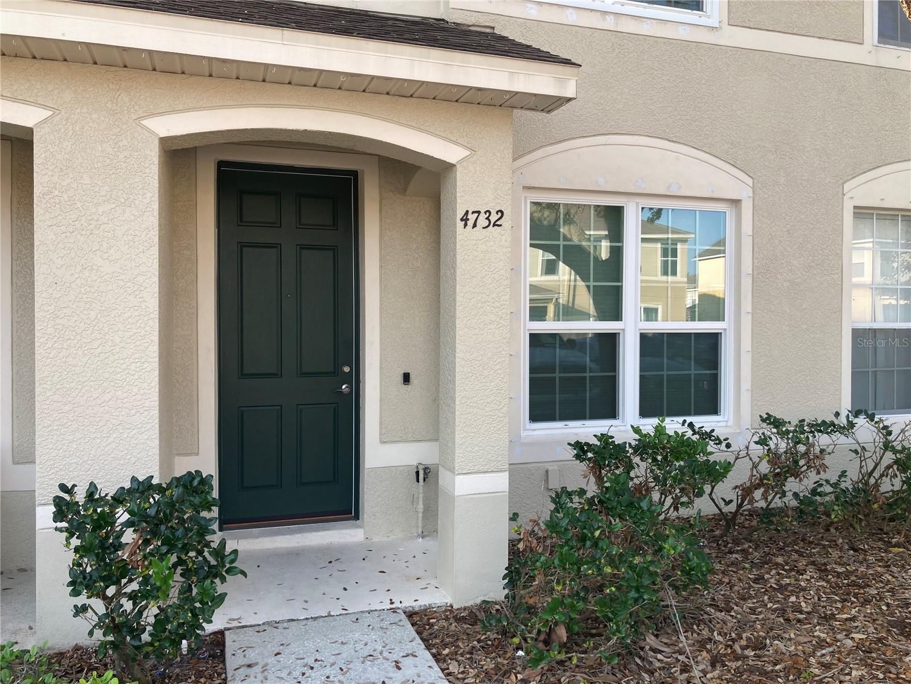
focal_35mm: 28
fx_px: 737
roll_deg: -0.3
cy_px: 342
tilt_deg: +0.5
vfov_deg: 49.7
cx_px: 456
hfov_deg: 63.4
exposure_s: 1/206
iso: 20
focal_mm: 3.99
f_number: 1.8
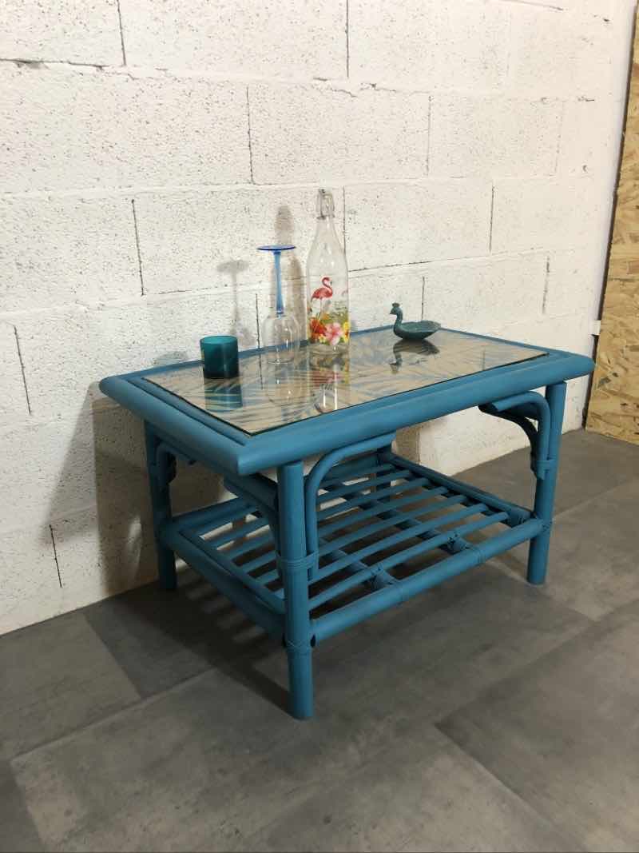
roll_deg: +2.5
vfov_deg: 63.4
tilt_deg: -18.6
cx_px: 320
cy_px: 426
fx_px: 689
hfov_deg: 49.7
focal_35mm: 28
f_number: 1.8
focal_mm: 3.99
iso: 64
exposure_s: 1/17
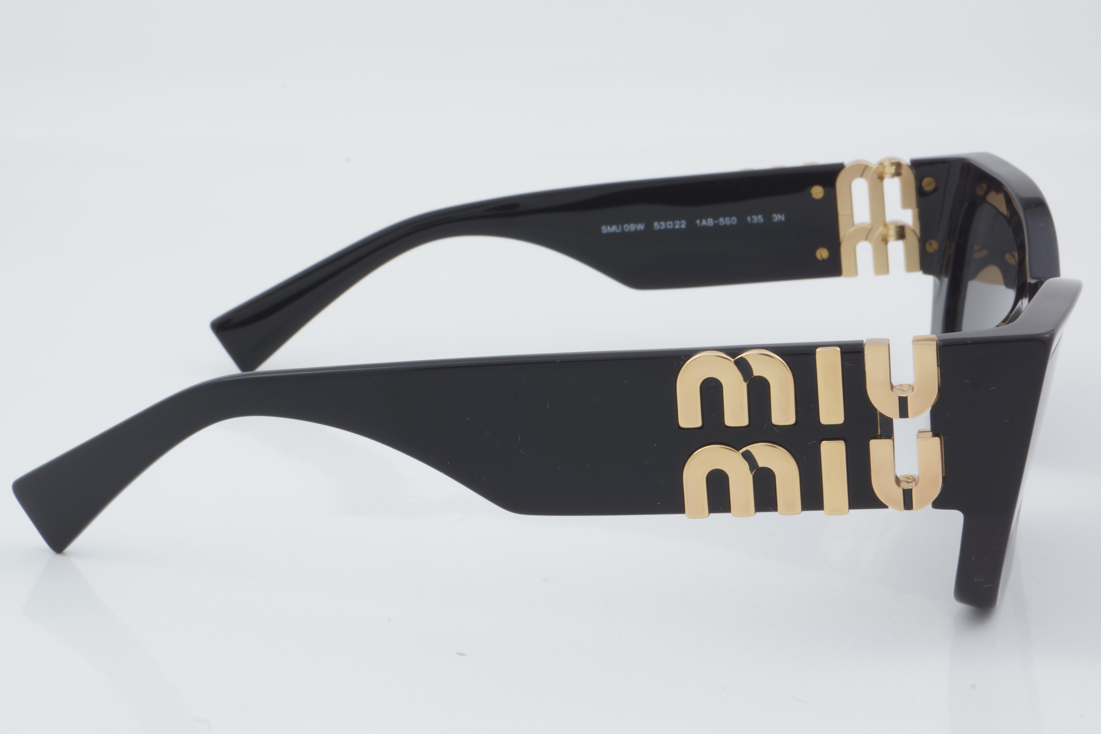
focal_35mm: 75
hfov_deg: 27.0
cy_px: 367
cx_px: 550
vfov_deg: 18.2
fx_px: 2294
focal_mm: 50
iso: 100
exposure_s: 1/3
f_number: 32
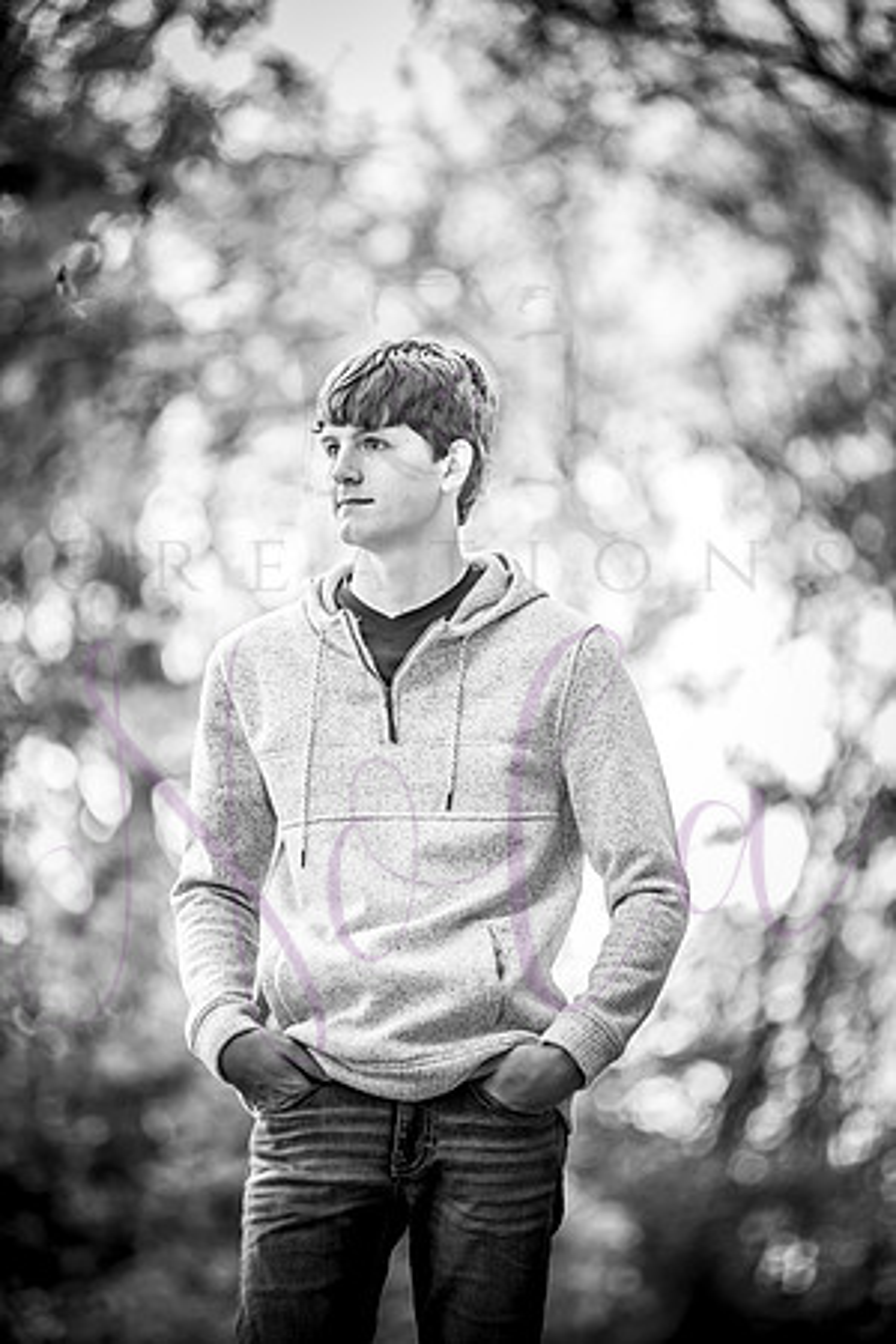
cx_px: 448
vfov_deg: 10.3
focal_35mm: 200
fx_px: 7466
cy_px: 672
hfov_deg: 6.9
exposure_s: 1/640
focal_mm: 200
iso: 800
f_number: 3.5
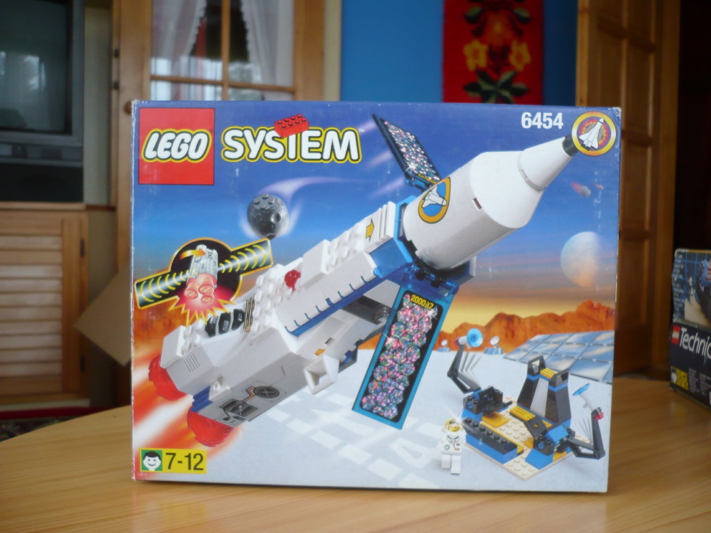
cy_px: 266
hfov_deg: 52.6
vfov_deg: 40.7
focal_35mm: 35
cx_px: 356
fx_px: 719
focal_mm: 5.8
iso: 100
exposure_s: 1/25
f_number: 2.8
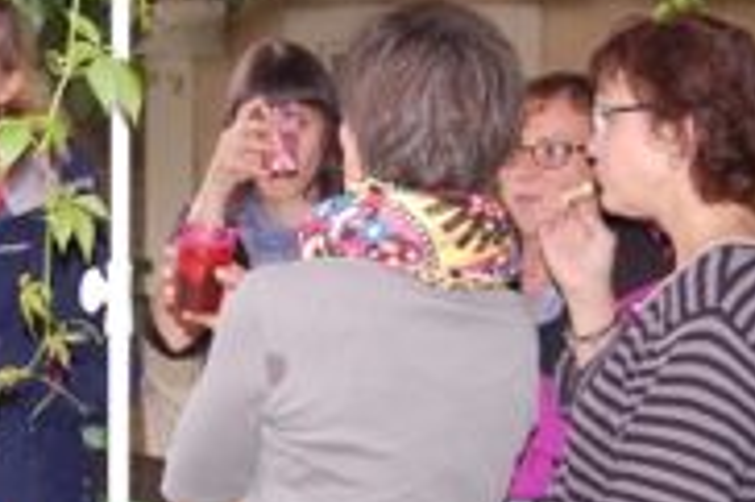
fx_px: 2431
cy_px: 253
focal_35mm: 116
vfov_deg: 11.8
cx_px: 178
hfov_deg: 17.5
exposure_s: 1/60
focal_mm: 22
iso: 400
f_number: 3.8
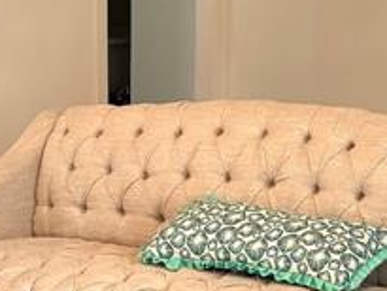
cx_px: 187
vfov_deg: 11.4
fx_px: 1454
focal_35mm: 130
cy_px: 244
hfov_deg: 15.2
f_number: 1.6
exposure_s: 1/120
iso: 125
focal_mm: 5.96
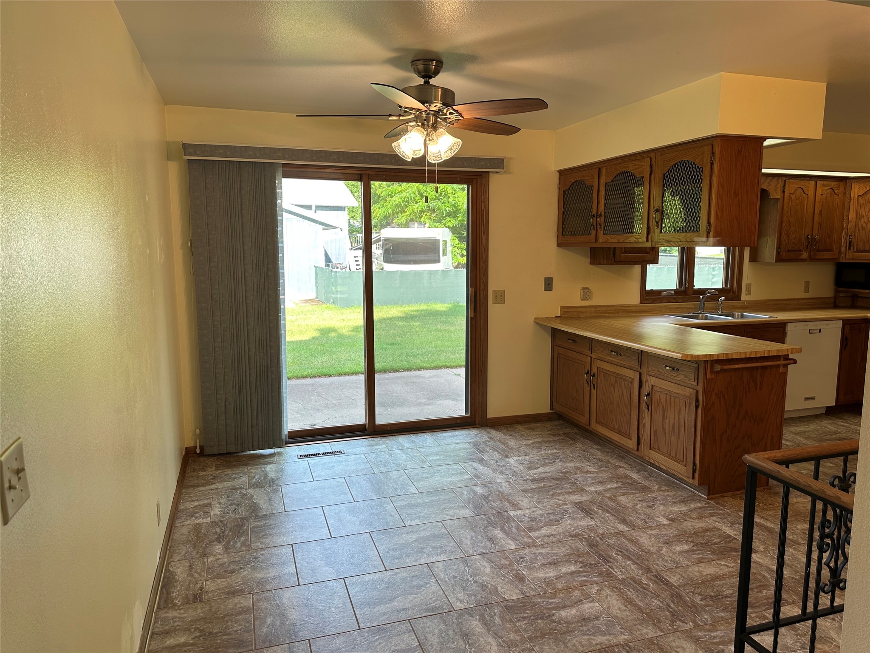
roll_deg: -0.1
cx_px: 435
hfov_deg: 71.6
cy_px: 326
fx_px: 603
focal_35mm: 24
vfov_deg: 56.8
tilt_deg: -7.1
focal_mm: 6.86
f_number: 1.78
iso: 64
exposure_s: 1/120
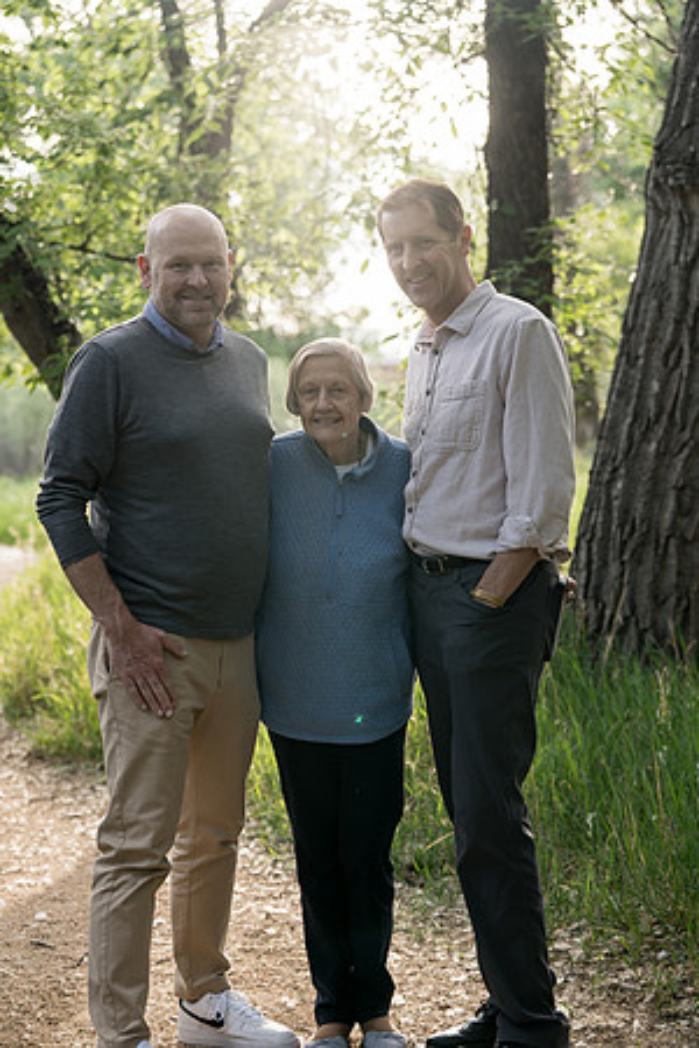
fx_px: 2039
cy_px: 524
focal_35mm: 70
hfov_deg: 19.5
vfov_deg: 28.8
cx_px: 350
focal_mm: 70
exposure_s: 1/160
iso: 200
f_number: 3.5
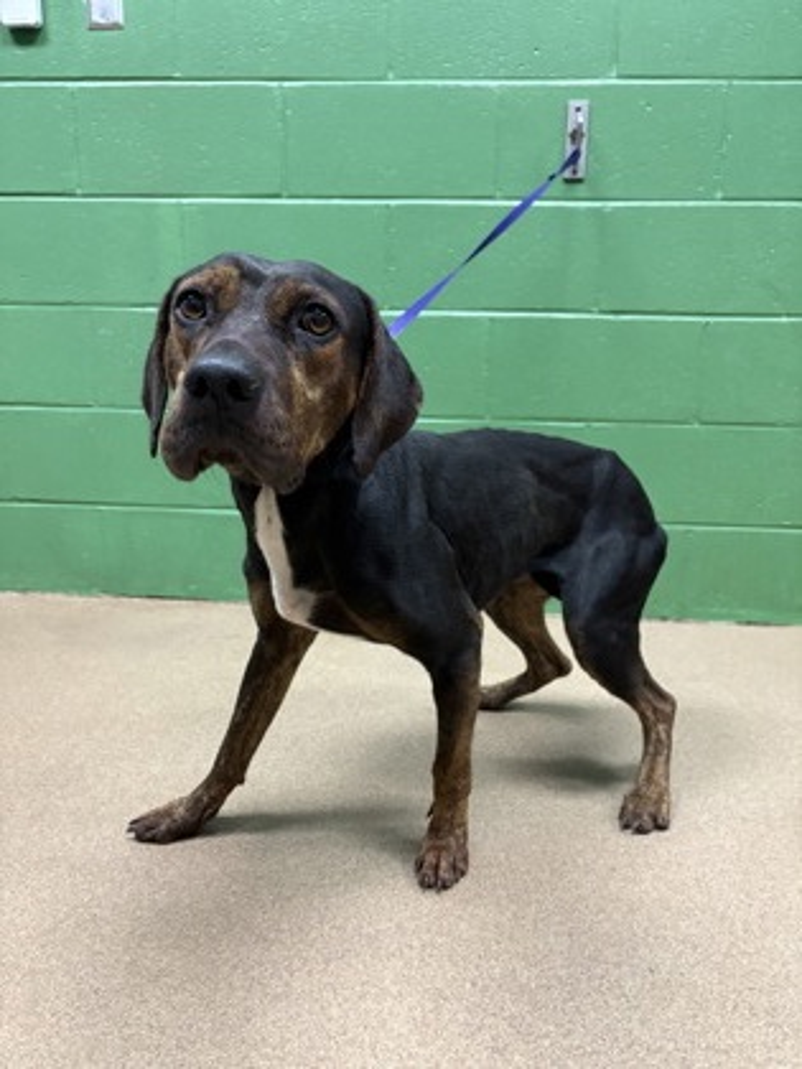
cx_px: 401
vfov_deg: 67.3
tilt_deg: -13.2
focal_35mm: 26
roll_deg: -0.3
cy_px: 534
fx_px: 803
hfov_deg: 53.1
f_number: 1.6
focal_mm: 5.96
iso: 500
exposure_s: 1/60
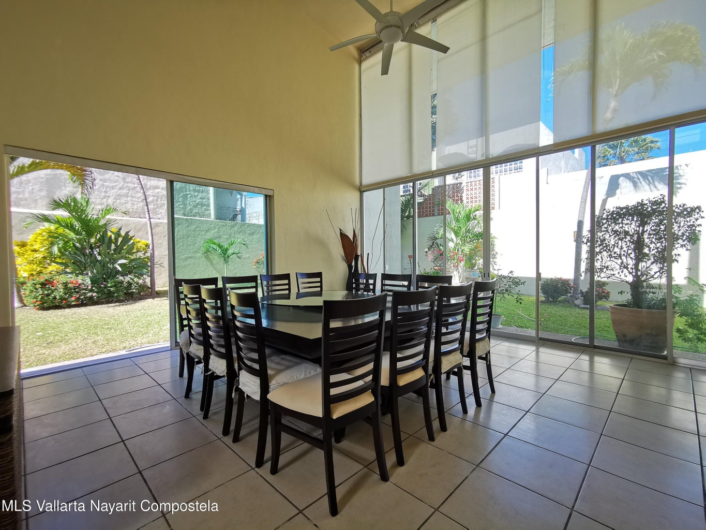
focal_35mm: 16
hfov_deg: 94.5
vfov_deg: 78.1
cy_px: 265
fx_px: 326
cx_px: 353
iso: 64
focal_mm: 2.35
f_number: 2.2
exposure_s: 1/120
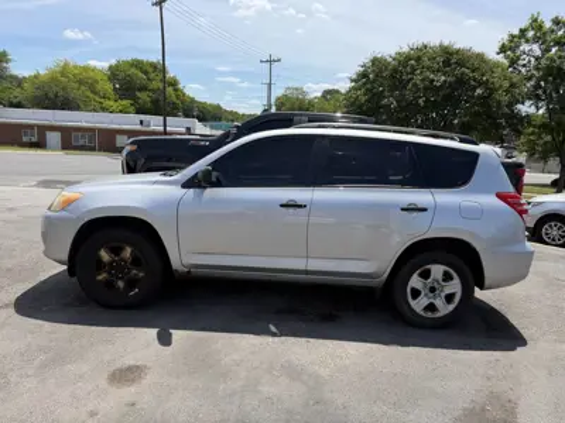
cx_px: 282
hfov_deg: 71.6
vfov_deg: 56.8
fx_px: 392
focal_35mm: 24
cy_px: 212
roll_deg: -2.5
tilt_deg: -12.2
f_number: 1.78
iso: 80
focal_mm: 6.76
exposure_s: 1/4167
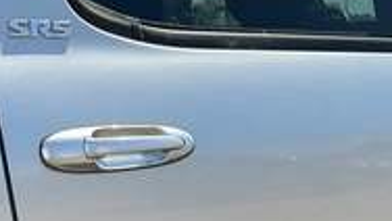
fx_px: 676
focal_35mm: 65
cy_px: 279
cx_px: 246
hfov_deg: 32.2
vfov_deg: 17.5
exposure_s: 1/770
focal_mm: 3
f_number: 1.8
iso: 25
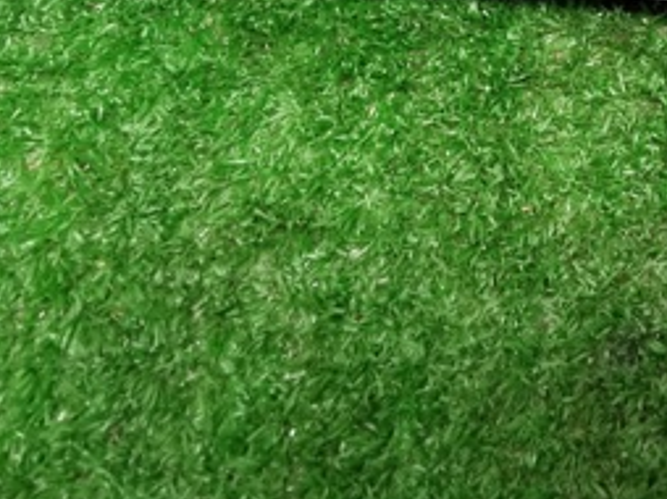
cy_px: -41
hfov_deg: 27.5
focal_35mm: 68
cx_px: 607
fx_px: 1309
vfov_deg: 20.6
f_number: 2.2
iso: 449
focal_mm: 3.79
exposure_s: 1/25
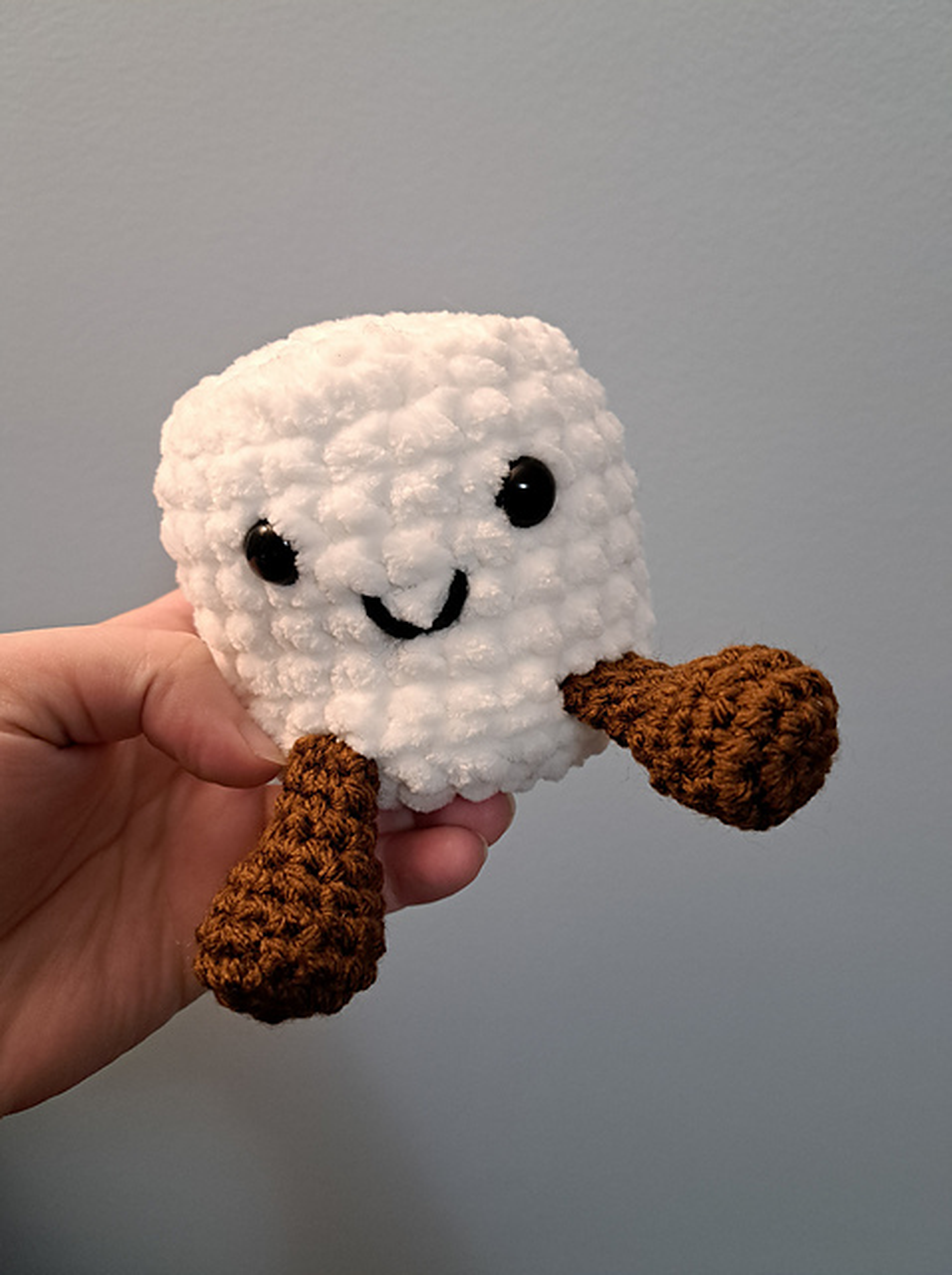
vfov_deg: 71.7
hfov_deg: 56.7
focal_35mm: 24
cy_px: 638
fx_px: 882
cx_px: 476
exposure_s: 1/60
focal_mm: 5.23
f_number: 1.8
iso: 400
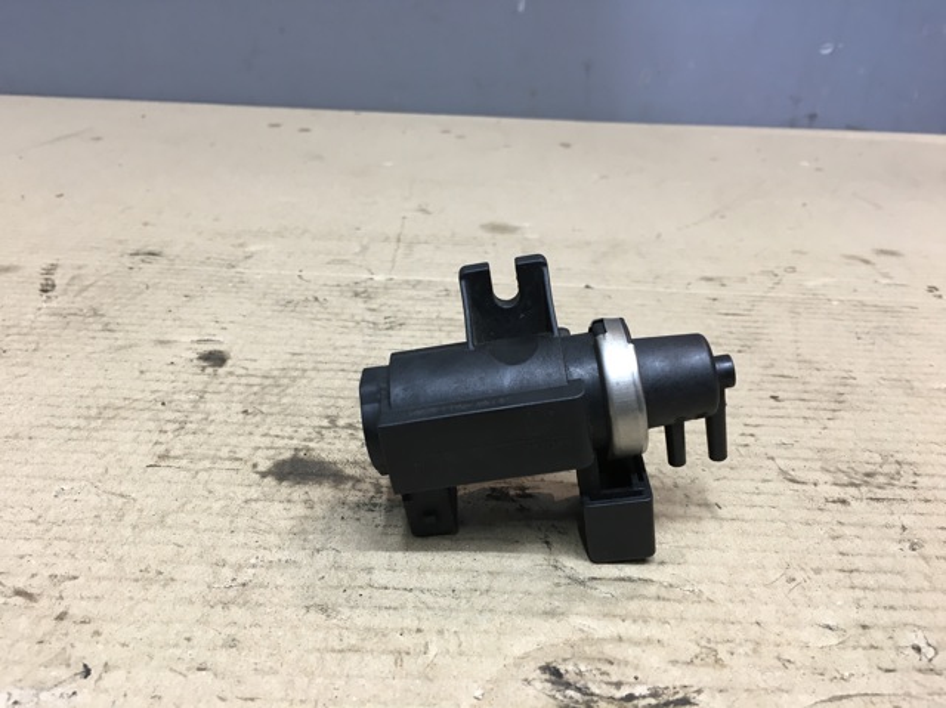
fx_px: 792
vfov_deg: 48.2
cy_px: 354
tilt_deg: -24.7
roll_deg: -3.0
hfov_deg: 61.7
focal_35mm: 29
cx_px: 473
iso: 64
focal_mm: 4.15
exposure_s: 1/33
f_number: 2.2
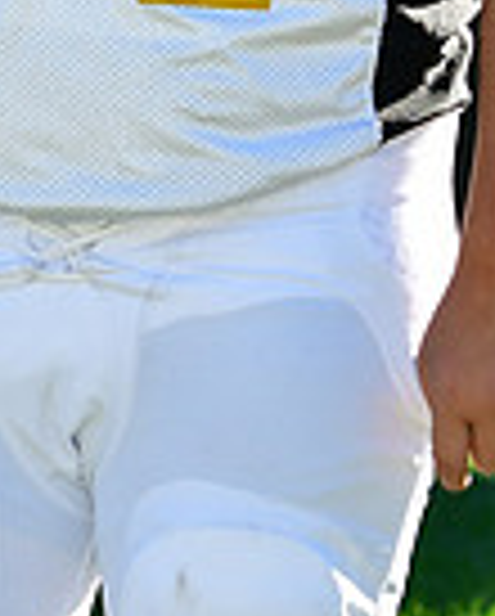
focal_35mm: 465
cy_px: -436
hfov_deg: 3.3
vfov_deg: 4.1
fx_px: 8496
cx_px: 182
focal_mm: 78
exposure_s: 1/1000
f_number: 4.5
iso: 400
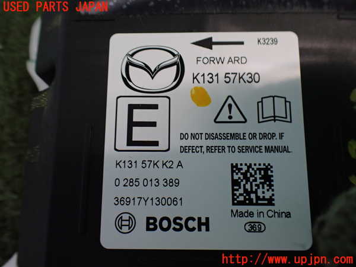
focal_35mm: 30
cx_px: 178
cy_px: 134
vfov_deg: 46.8
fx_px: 309
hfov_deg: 60.0
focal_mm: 5.4
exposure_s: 1/125
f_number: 2.3
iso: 320
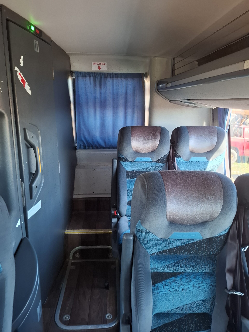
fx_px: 221
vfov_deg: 73.9
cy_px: 166
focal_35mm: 23
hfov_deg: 58.9
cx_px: 124
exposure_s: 1/25
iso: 320
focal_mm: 5.54
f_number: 1.8
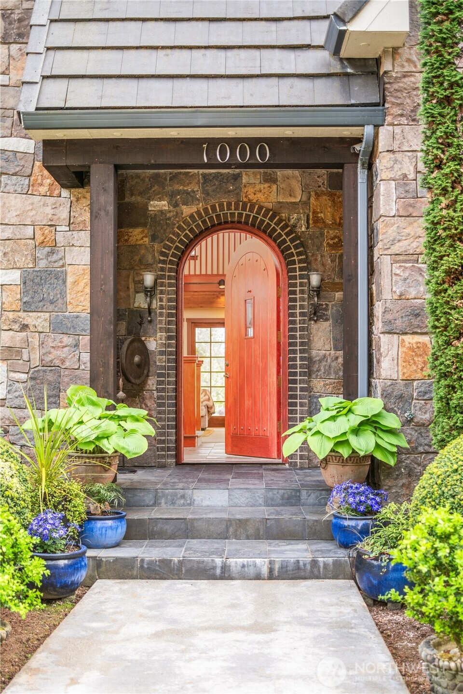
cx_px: 232
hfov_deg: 29.9
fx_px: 868
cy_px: 347
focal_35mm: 45
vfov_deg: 43.6
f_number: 8
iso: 200
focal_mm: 45
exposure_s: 1/200
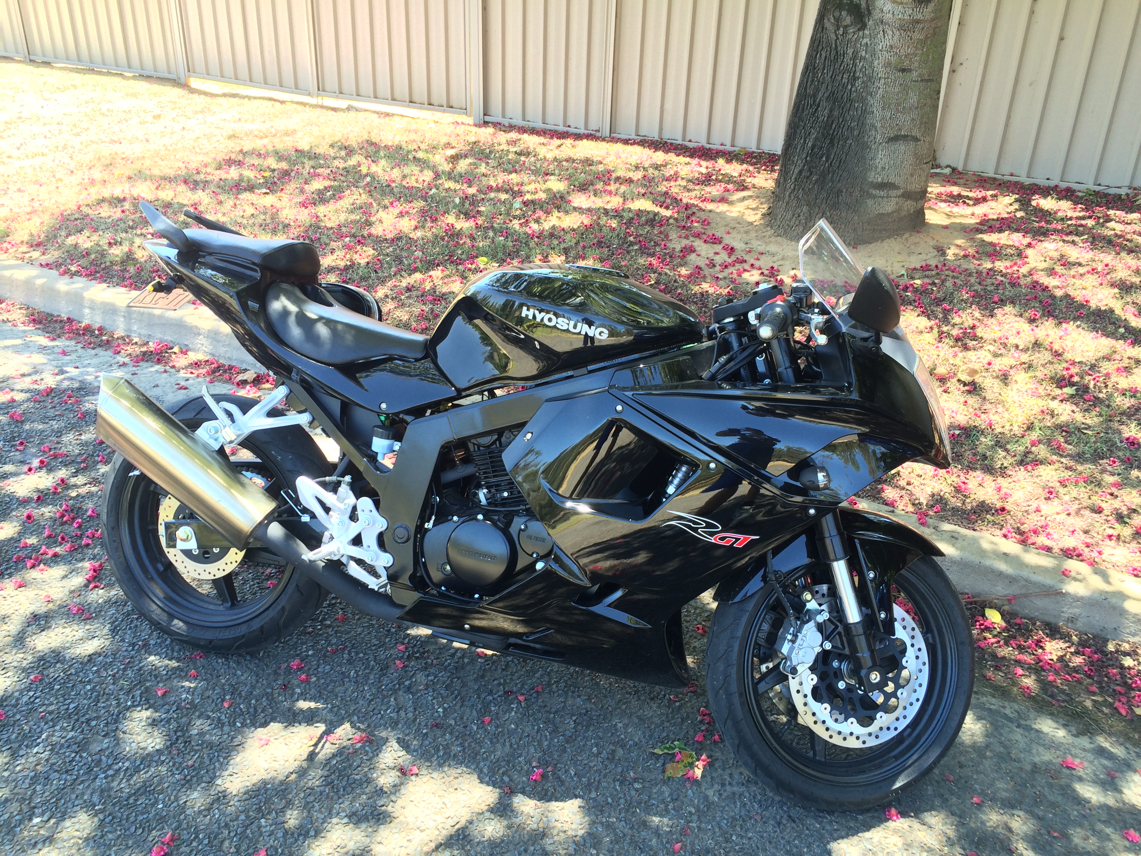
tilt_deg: -28.5
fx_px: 956
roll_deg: -2.5
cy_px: 428
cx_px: 570
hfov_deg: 61.7
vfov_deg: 48.2
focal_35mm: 29
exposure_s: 1/100
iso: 40
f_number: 2.2
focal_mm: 4.15
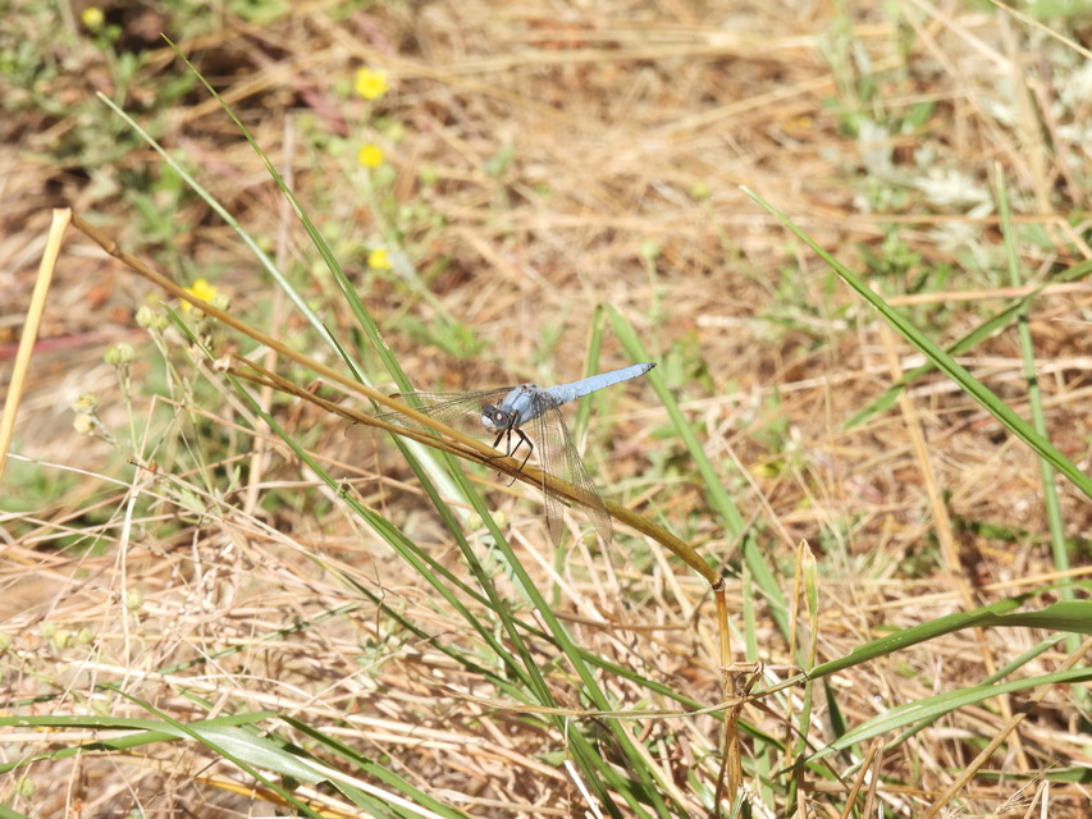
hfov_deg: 4.0
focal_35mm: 500
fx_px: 15775
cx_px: 546
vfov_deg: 3.0
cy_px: 410
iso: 100
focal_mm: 89.2
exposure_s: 1/250
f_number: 6.3
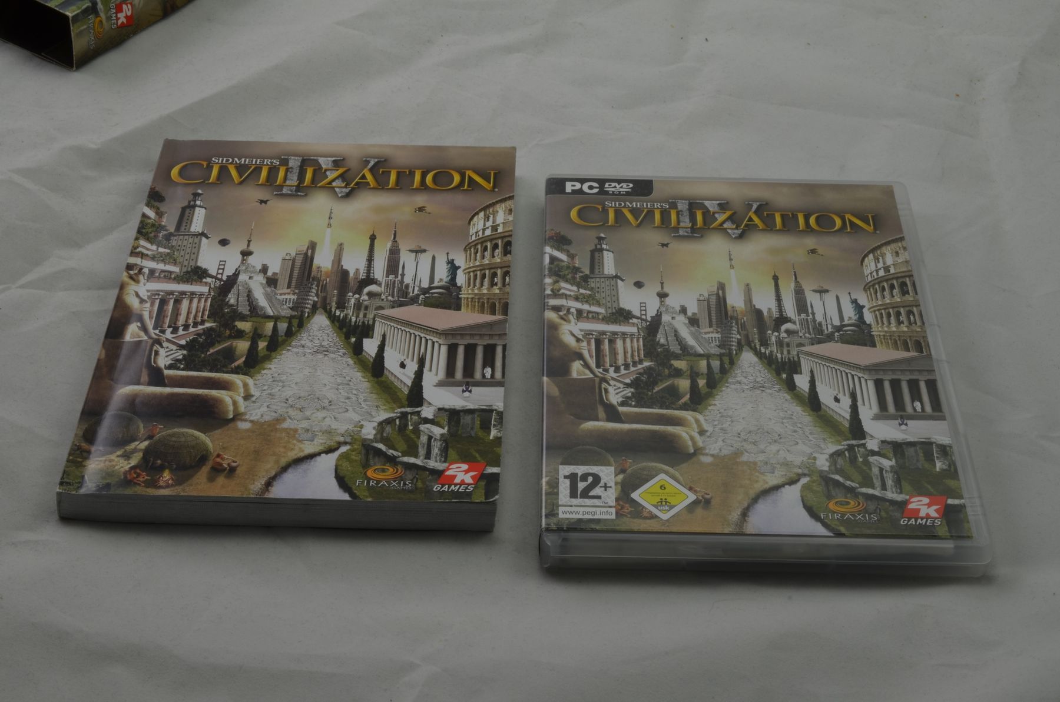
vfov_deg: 22.5
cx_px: 530
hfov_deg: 33.5
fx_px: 1763
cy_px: 351
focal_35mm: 60
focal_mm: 40
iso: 100
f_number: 20
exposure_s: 1/3
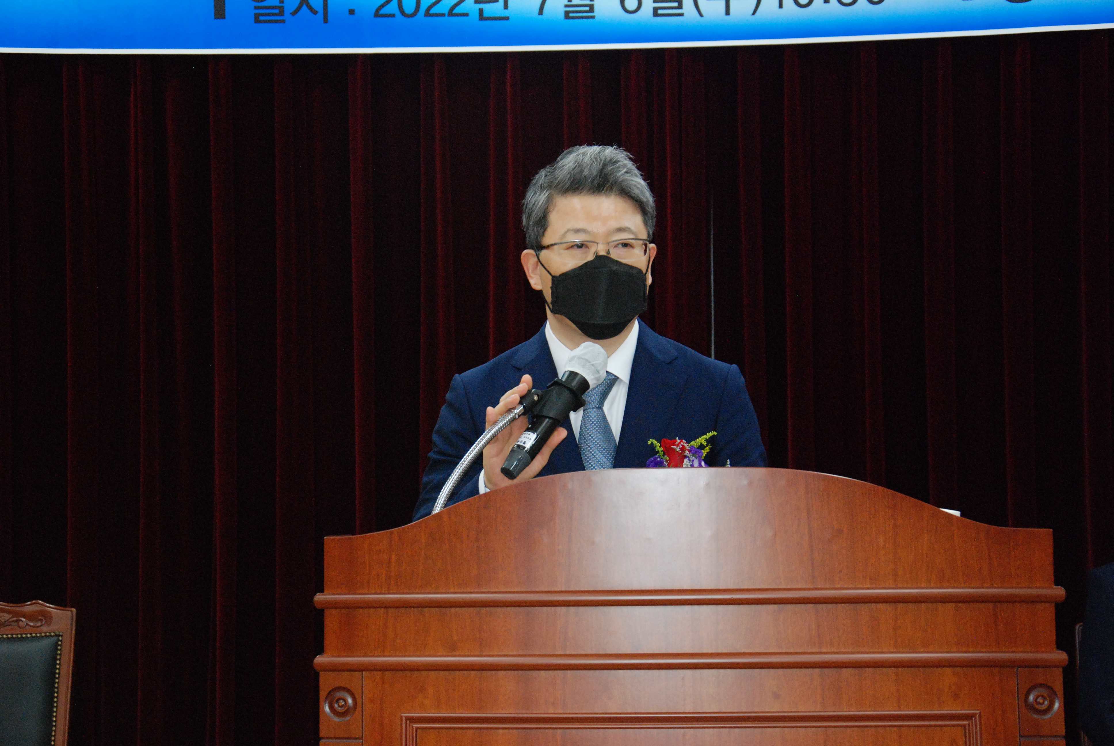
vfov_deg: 17.5
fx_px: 2417
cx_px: 557
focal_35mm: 78
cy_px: 373
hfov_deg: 26.0
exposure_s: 1/60
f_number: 5.6
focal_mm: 52
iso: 1250
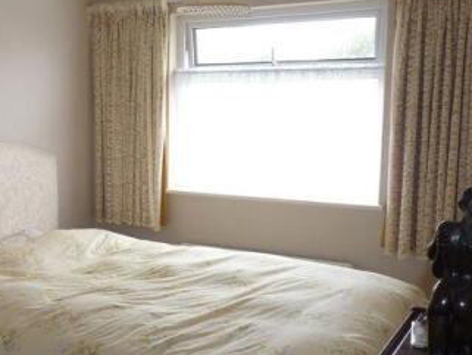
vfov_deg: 29.7
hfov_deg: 37.1
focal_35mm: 49
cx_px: 76
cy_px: 186
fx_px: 668
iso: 100
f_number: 2.8
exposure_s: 1/30
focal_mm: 4.8
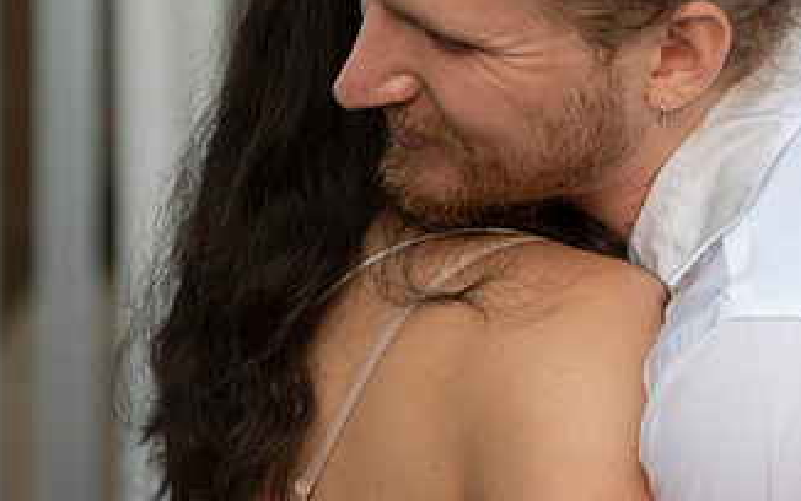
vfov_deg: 3.6
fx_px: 7927
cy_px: 72
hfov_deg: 5.8
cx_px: 568
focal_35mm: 363
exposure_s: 1/200
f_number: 4
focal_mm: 200
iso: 100
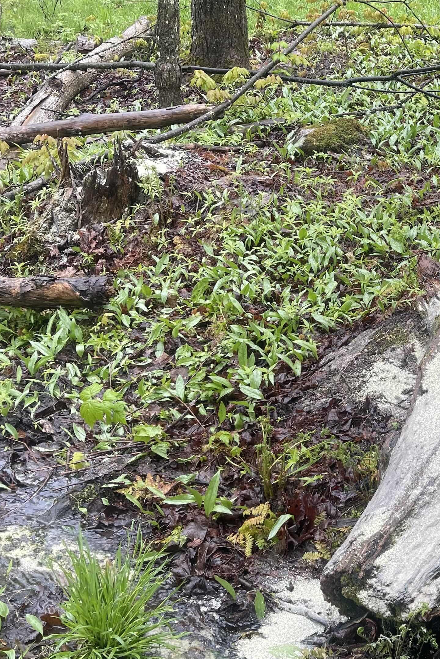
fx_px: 880
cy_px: 257
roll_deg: -5.2
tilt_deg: -24.5
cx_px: 438
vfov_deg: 40.9
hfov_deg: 26.6
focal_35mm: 48
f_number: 1.6
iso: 40
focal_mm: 5.1
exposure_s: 1/121
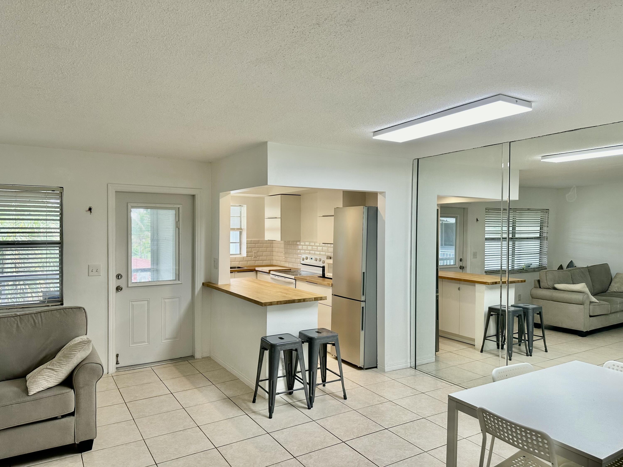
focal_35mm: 24
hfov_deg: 71.6
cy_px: 234
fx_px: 432
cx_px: 312
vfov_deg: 56.8
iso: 125
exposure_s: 1/120
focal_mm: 6.86
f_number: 1.78
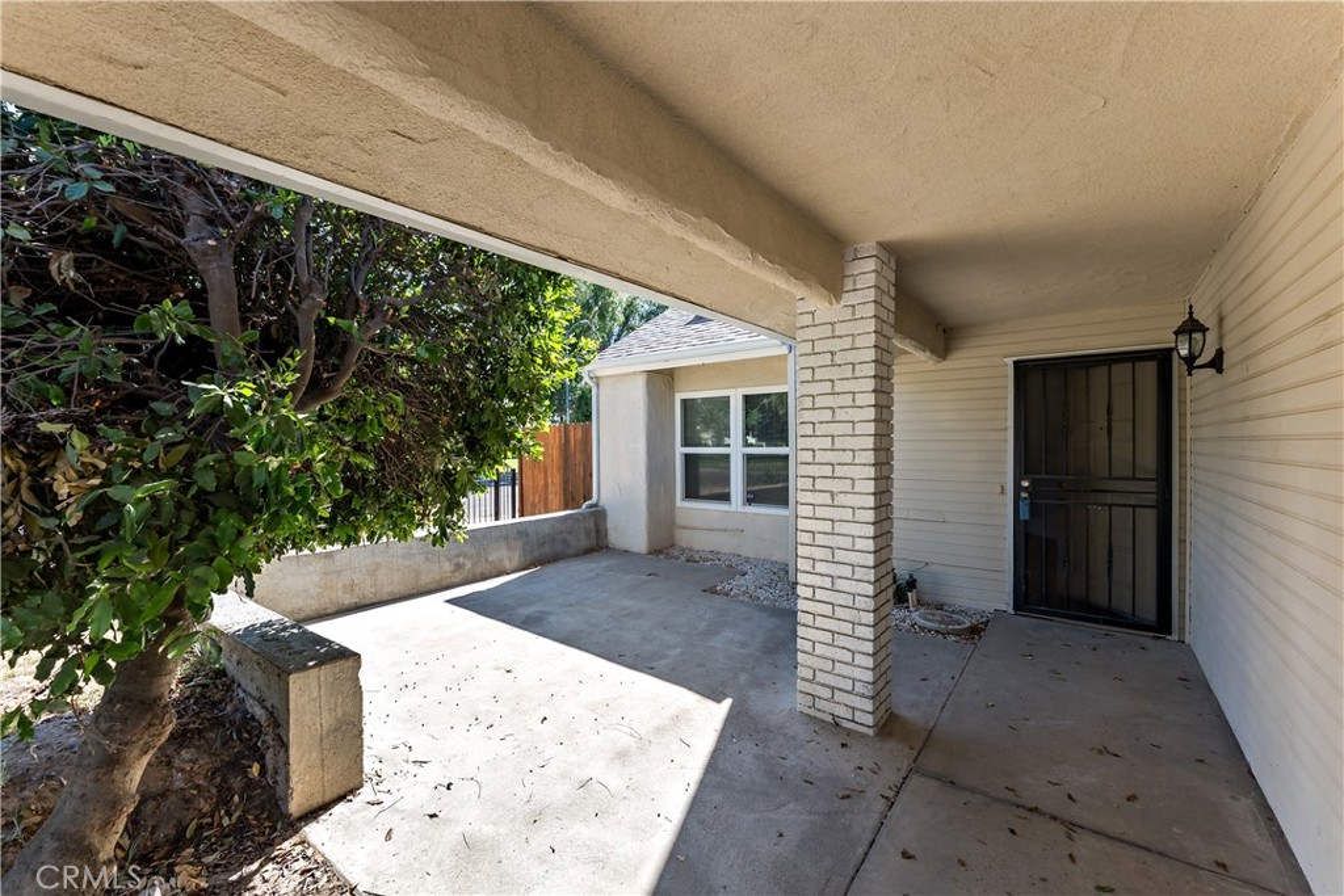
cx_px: 672
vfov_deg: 81.2
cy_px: 448
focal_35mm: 14
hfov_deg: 104.2
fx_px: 523
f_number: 5.6
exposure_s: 1/125
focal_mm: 14
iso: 80
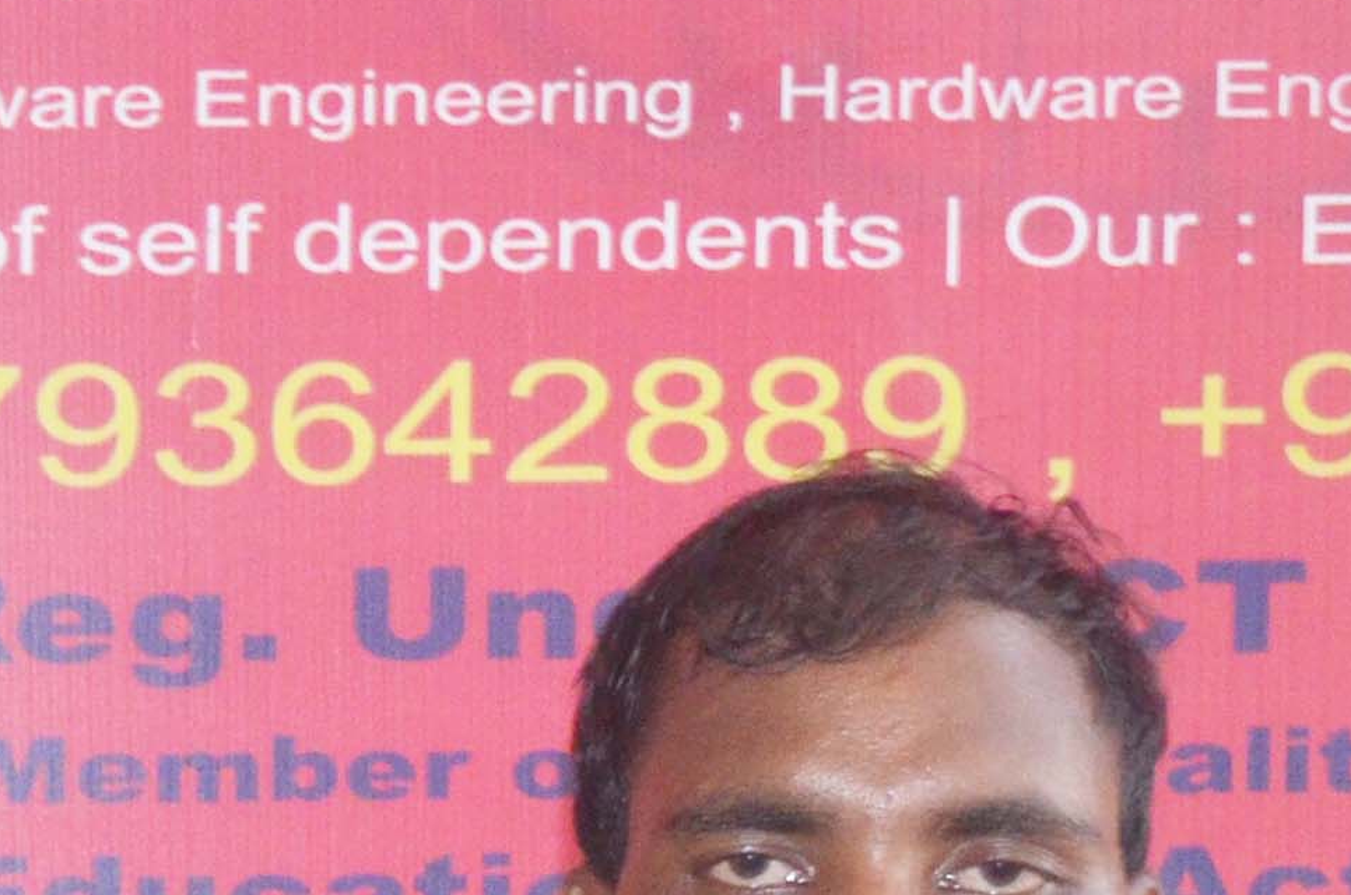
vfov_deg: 6.5
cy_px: 1523
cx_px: -523
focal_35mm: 207
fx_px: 7736
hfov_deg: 9.7
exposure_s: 1/60
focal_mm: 27
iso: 800
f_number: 5
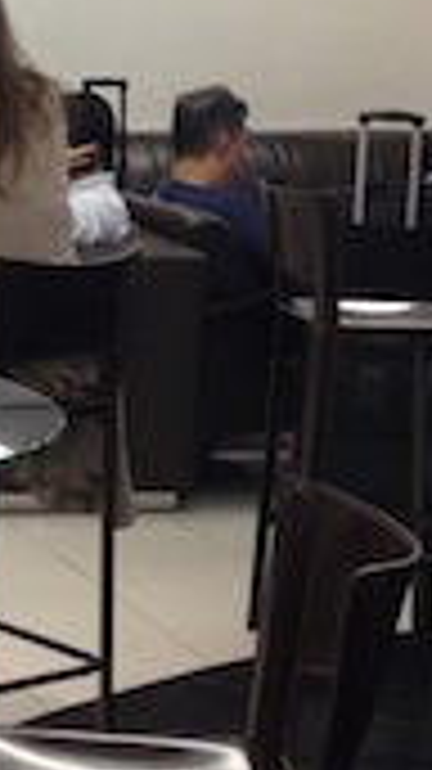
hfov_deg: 9.2
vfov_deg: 17.5
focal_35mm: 122
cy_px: 259
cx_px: -482
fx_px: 2488
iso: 250
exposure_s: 1/20
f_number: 2.4
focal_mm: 4.12
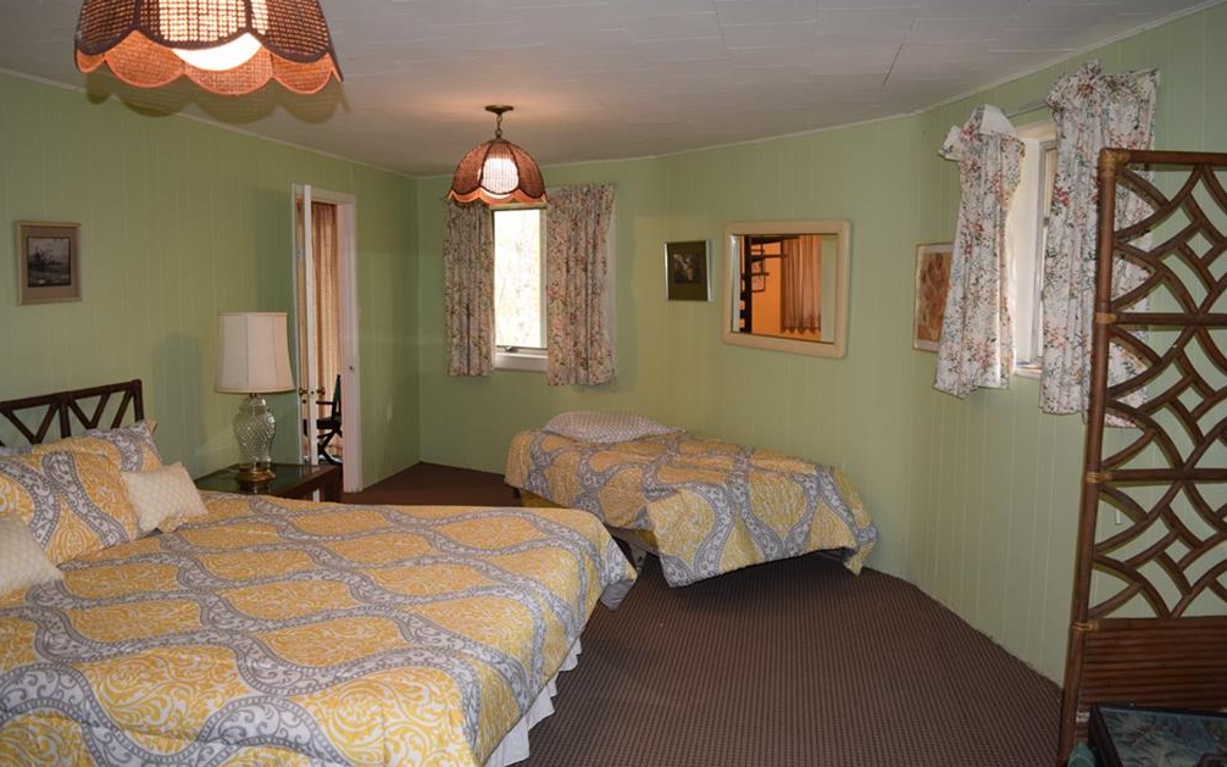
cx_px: 609
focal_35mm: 28
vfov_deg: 44.5
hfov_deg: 66.5
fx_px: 936
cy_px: 372
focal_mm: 18
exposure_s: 1/60
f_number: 4
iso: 800
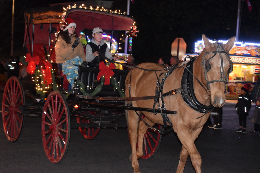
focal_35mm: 72
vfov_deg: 18.9
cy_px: 86
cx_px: 130
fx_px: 520
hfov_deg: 28.1
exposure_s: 1/60
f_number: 5.3
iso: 6400
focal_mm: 48
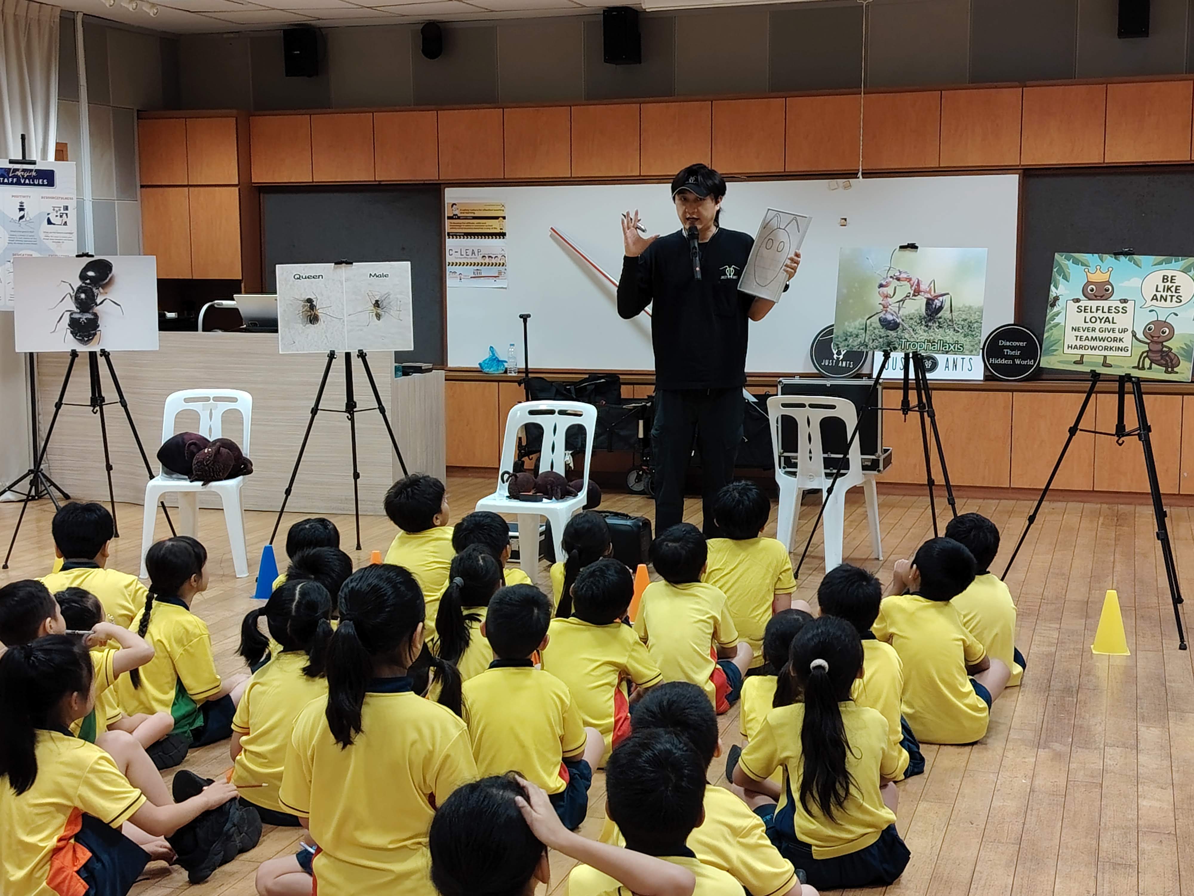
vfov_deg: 30.3
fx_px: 1656
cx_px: 597
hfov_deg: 39.7
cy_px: 448
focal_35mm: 48
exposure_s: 1/33.3
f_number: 1.75
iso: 456
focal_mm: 5.25
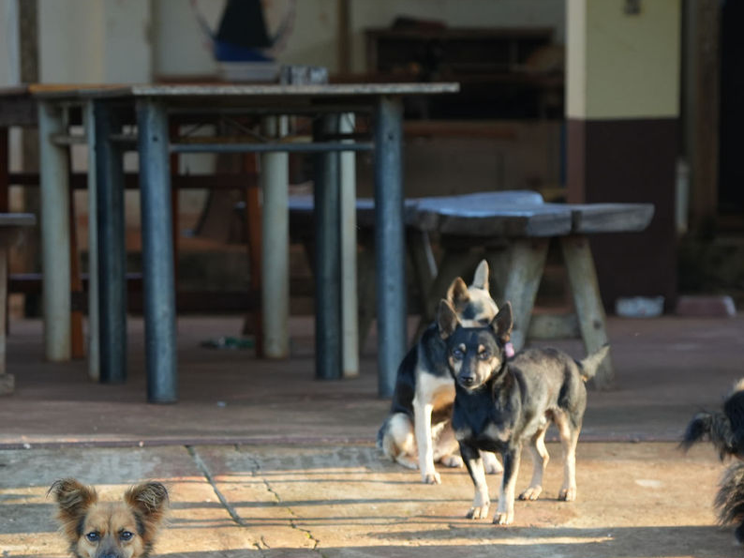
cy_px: 393
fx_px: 5372
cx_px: 367
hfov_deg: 7.9
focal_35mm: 250
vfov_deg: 5.9
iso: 640
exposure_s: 1/160
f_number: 5.6
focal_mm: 129
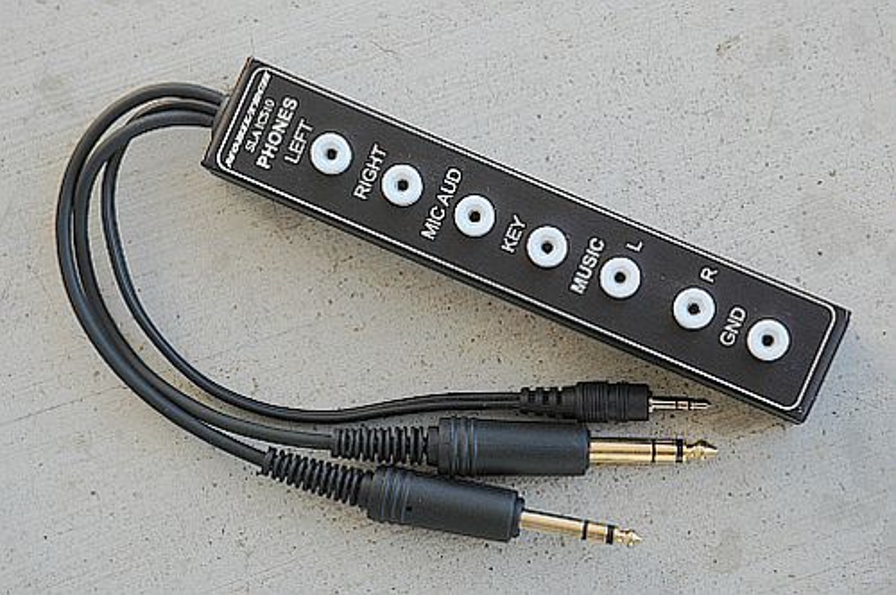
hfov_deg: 16.1
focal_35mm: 128
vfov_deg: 10.7
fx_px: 3169
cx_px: 448
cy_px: 298
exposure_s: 1/125
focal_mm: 85
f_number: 5.6
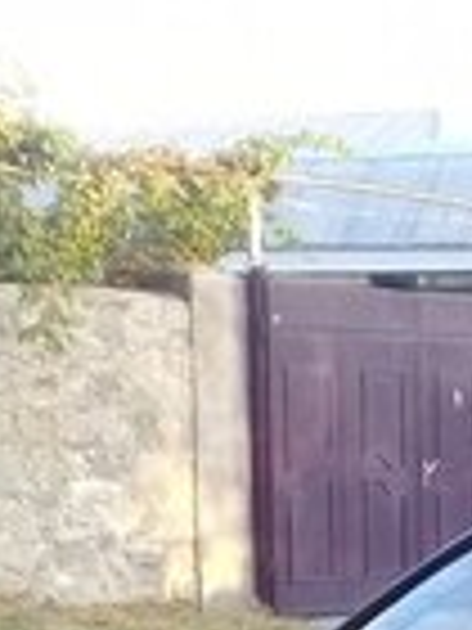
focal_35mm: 110
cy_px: 891
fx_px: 2000
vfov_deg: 16.6
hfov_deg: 12.6
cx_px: 751
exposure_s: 1/100
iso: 64
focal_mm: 3.3
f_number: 2.2
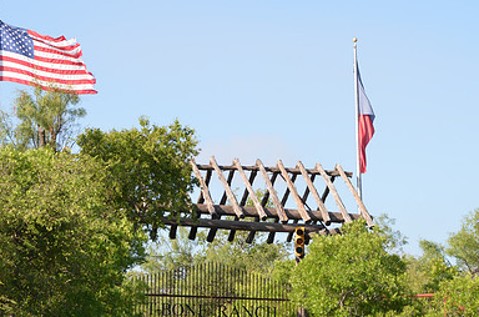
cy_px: 215
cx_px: 216
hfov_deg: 16.5
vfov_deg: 10.9
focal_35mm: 125
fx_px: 1656
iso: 100
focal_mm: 55
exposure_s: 1/250
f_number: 5.6
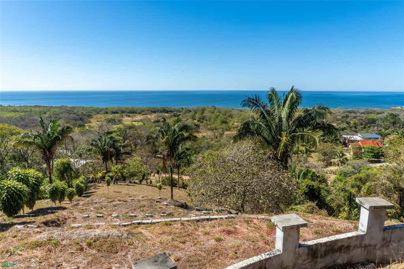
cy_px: 134
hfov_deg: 73.8
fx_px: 269
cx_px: 202
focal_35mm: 24
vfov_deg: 53.1
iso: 200
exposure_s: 1/160
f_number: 13
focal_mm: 16
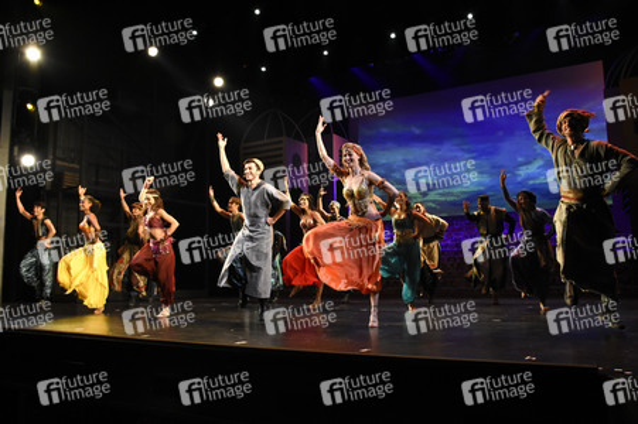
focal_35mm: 30
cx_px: 319
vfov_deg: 43.5
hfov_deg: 62.0
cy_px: 212
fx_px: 531
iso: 3200
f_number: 6.3
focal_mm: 20
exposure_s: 1/160
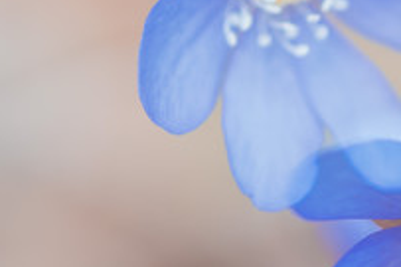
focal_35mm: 400
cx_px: 784
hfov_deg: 5.1
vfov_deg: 3.4
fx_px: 4452
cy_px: 222
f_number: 3.8
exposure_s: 1/50
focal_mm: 90
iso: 100
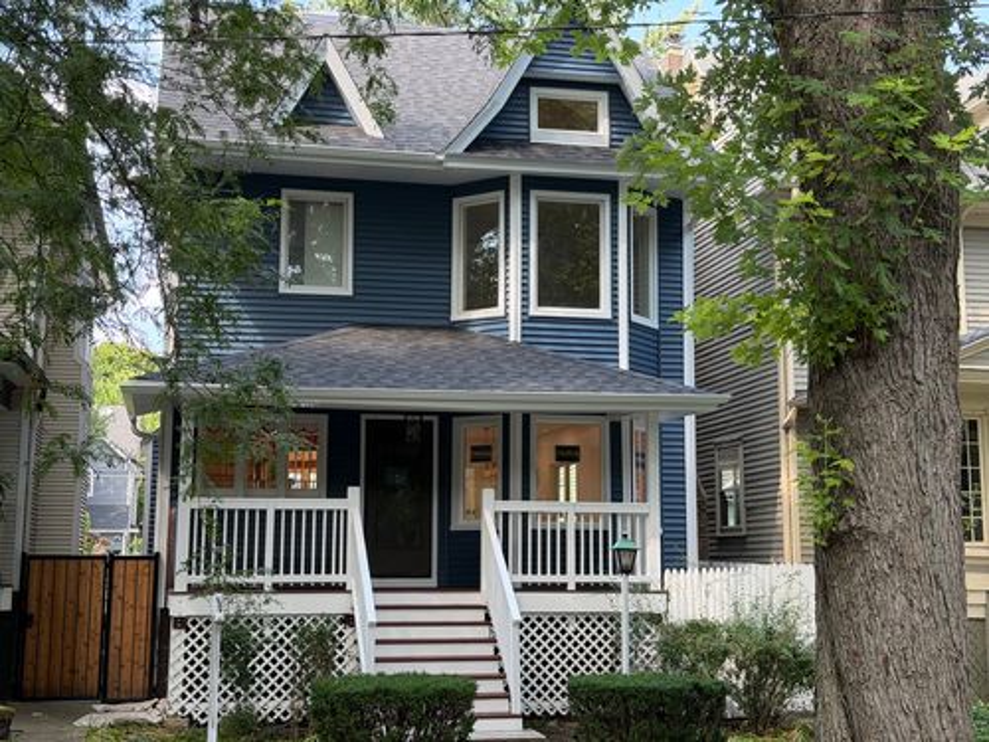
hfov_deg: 39.7
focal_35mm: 48
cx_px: 494
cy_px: 371
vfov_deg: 30.3
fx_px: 1371
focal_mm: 6.76
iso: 80
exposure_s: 1/241
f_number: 1.78
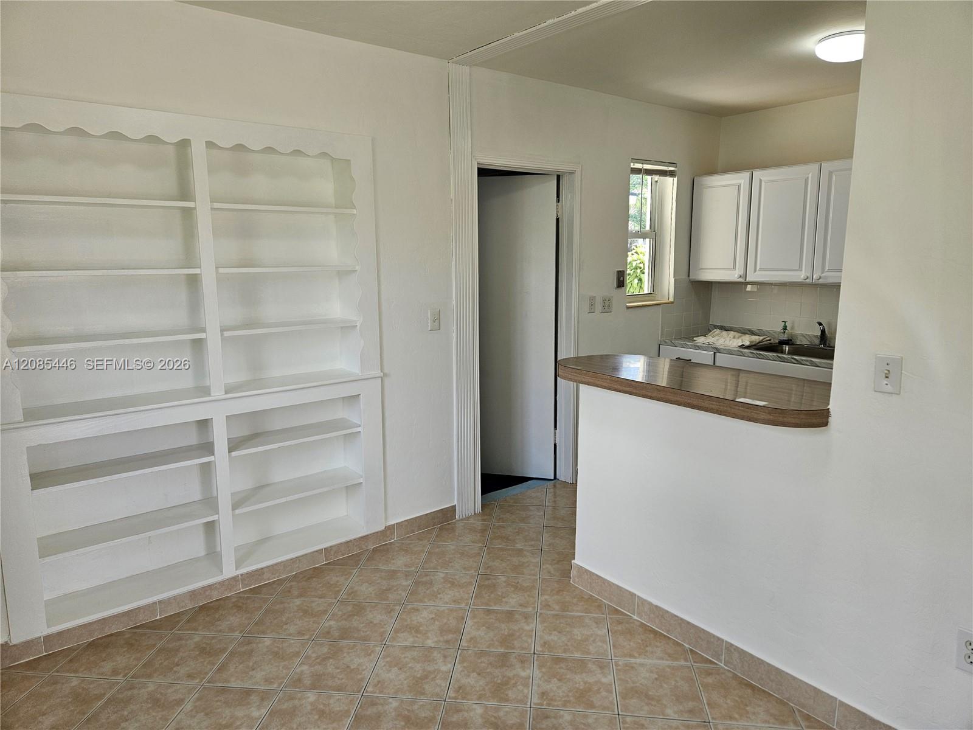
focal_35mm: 23
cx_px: 486
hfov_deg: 73.9
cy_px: 365
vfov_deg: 58.9
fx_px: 646
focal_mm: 5.4
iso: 50
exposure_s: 1/120
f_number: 1.8
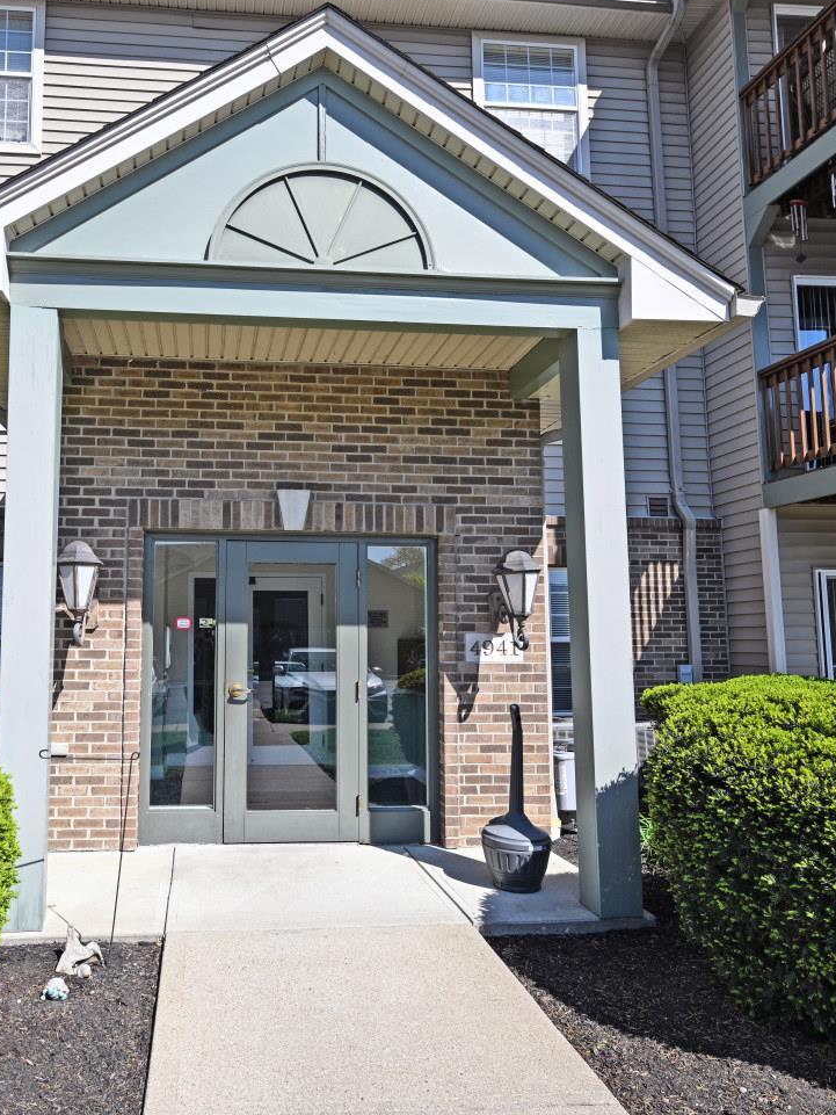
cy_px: 563
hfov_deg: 55.4
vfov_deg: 71.6
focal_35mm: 24
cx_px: 268
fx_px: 773
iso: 100
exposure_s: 1/320
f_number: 6.3
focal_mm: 16
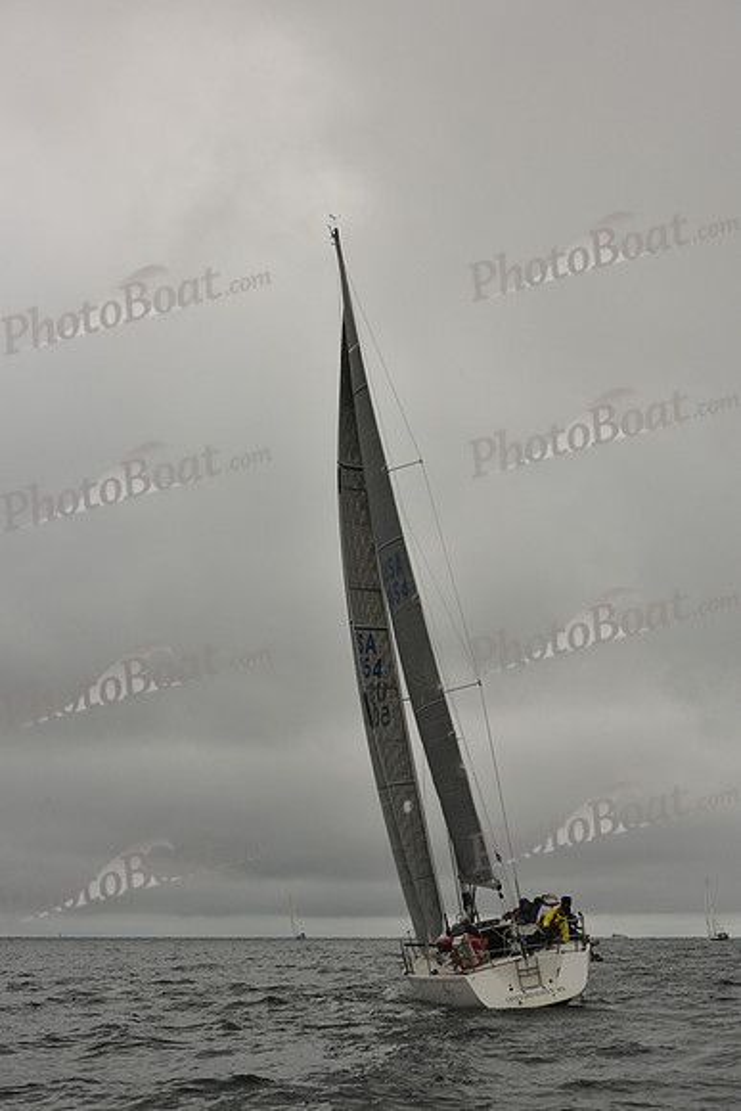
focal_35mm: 70
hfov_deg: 19.5
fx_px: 2160
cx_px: 370
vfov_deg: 28.8
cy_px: 556
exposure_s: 1/800
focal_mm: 70
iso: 320
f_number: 10
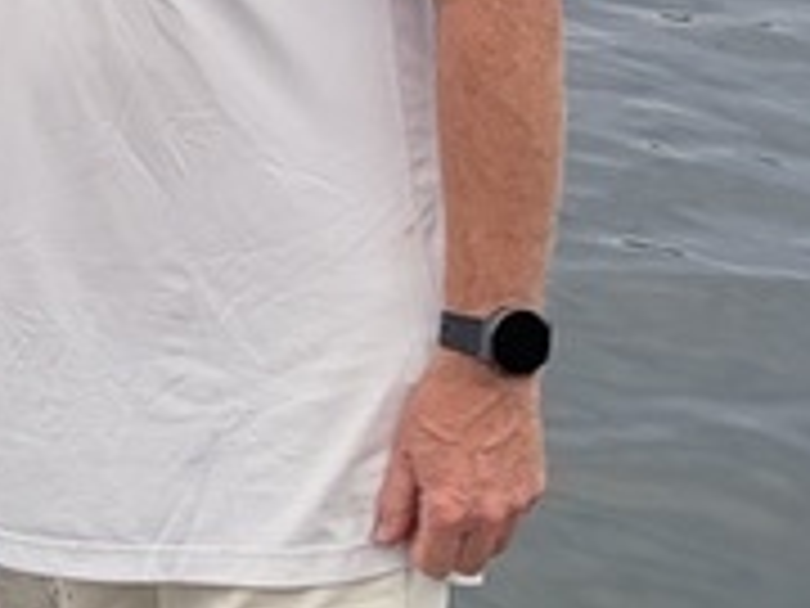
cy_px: -203
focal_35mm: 148
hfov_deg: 12.4
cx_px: -536
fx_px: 3463
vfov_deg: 9.8
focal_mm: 5.96
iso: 50
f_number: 1.6
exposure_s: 1/121
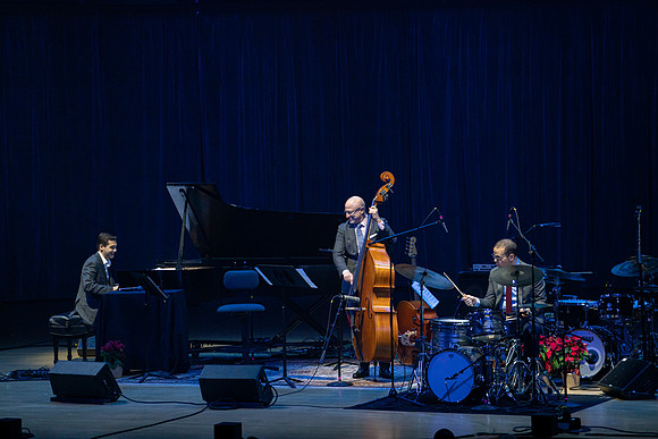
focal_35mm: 158
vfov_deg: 8.7
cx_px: 329
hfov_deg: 13.0
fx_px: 2888
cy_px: 220
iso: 2500
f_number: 7.1
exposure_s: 1/250
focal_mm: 158
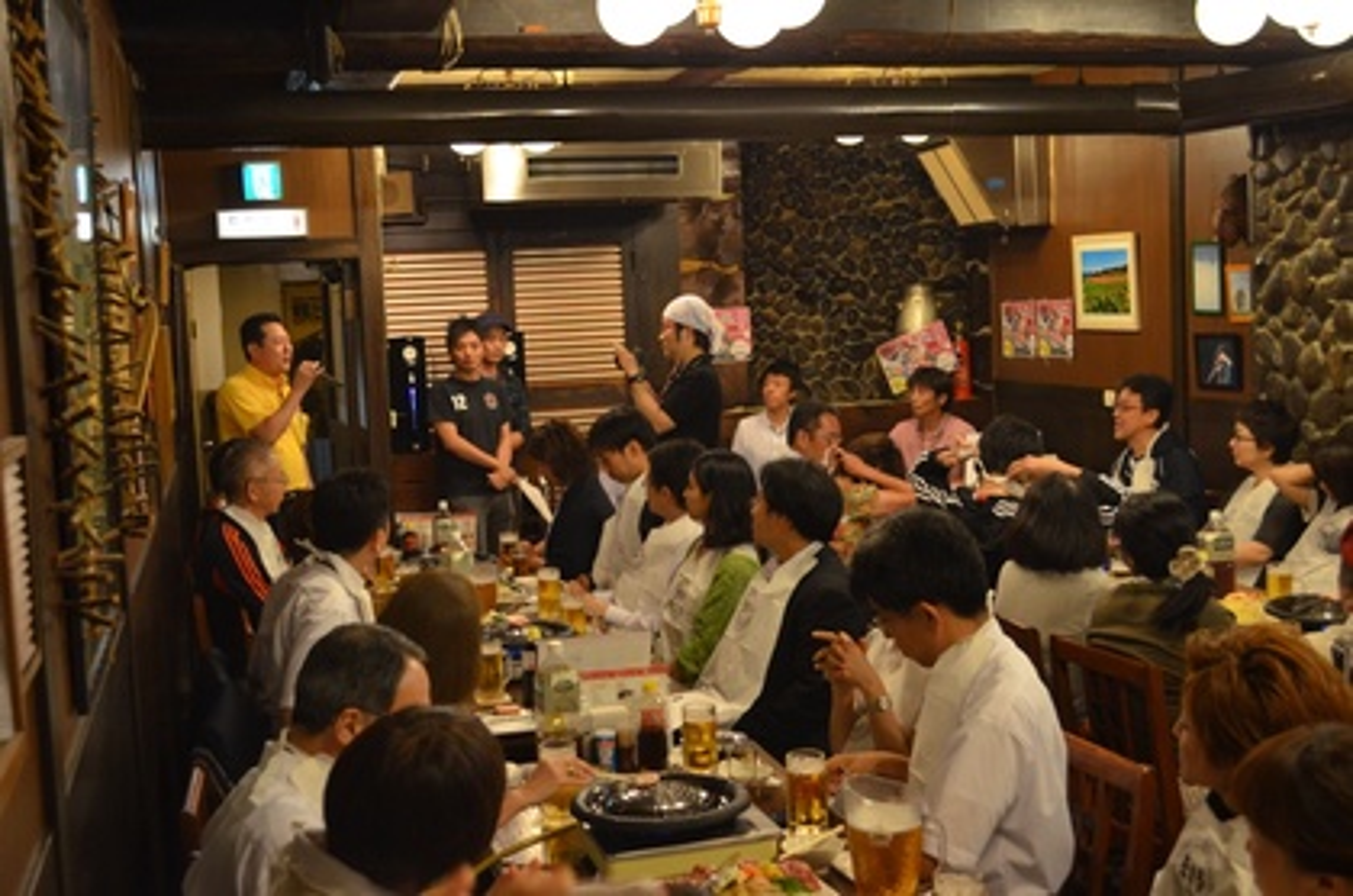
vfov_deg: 29.7
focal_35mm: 45
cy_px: 448
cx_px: 676
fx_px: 1687
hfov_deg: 43.7
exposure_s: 1/30
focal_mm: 30
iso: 1100
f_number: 4.5
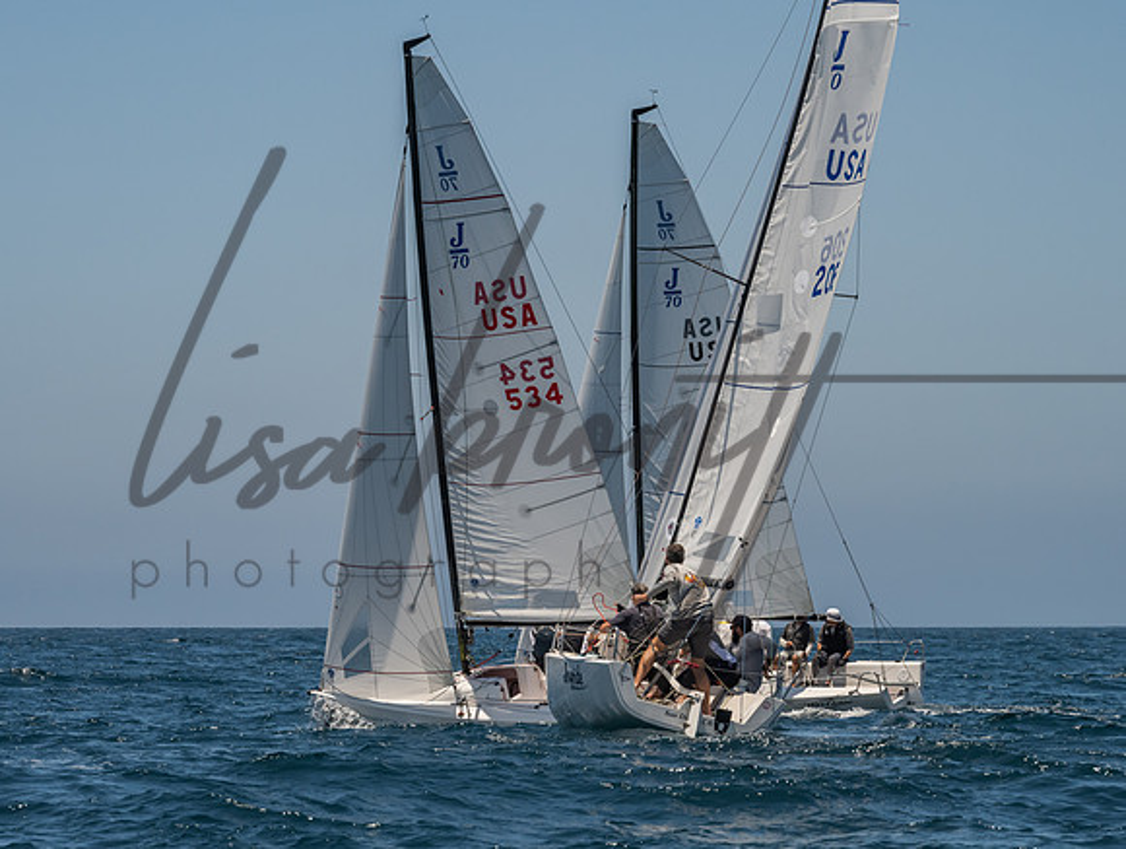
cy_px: 475
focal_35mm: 154
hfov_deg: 12.8
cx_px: 555
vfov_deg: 9.6
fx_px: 5028
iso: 640
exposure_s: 1/1000
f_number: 9
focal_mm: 120
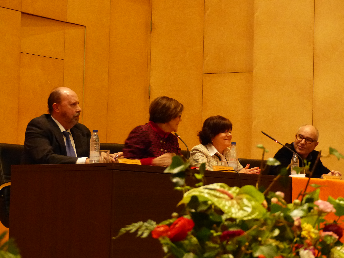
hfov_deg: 13.0
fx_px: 1511
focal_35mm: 152
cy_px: 129
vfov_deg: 9.8
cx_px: 172
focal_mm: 27.4
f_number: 2.8
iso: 800
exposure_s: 1/15
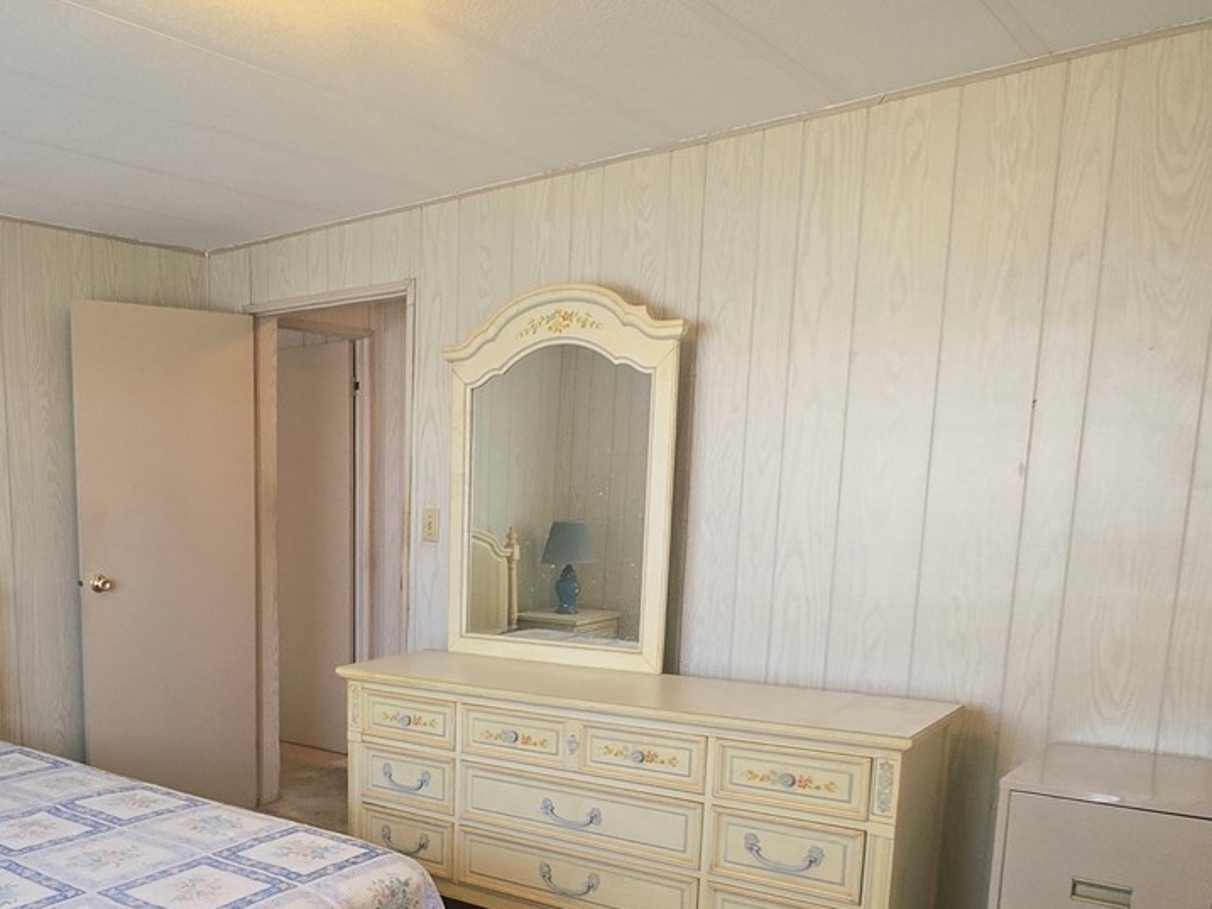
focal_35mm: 29
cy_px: 686
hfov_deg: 57.8
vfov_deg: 46.4
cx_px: 272
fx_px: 1016
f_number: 2.2
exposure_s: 1/60
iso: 80
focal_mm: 2.2
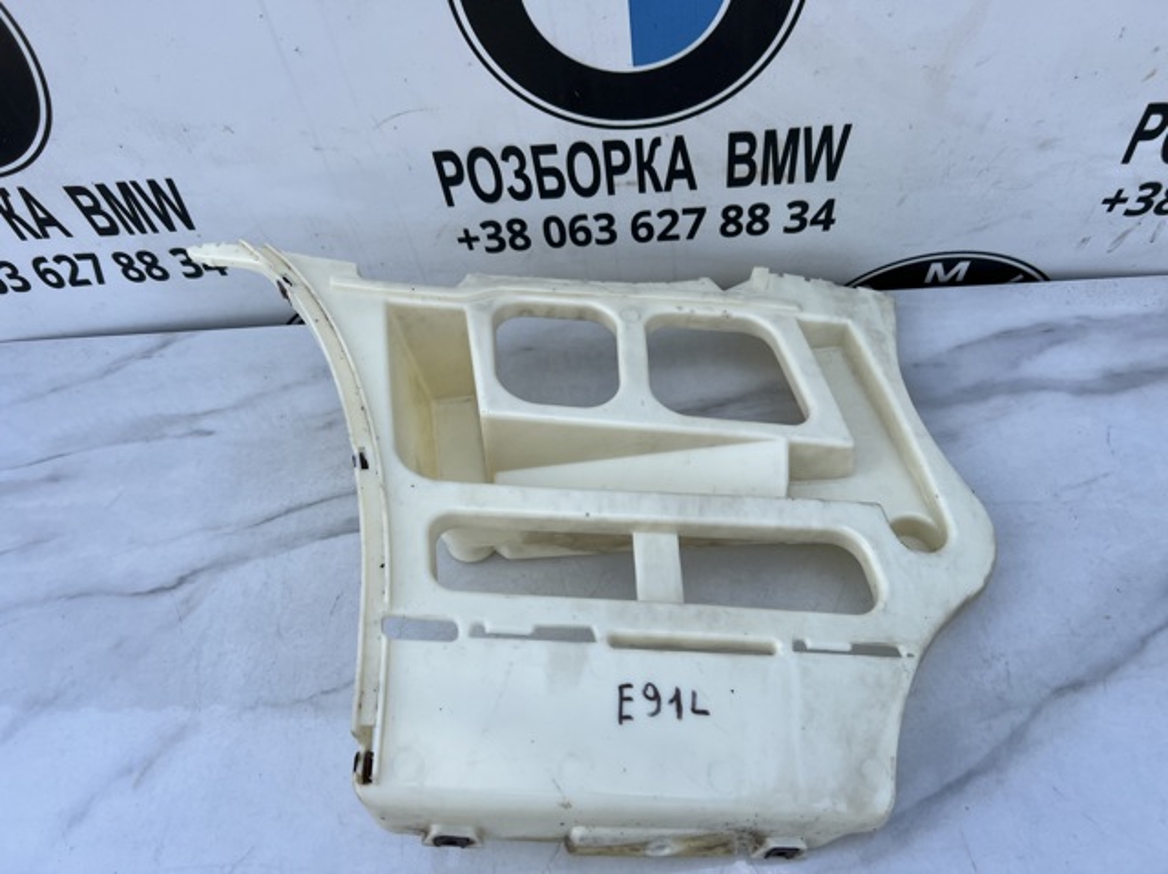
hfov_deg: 67.3
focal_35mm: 26
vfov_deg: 53.0
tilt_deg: -51.4
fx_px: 877
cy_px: 437
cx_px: 584
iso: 50
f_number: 1.5
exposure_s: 1/2404
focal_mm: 5.7
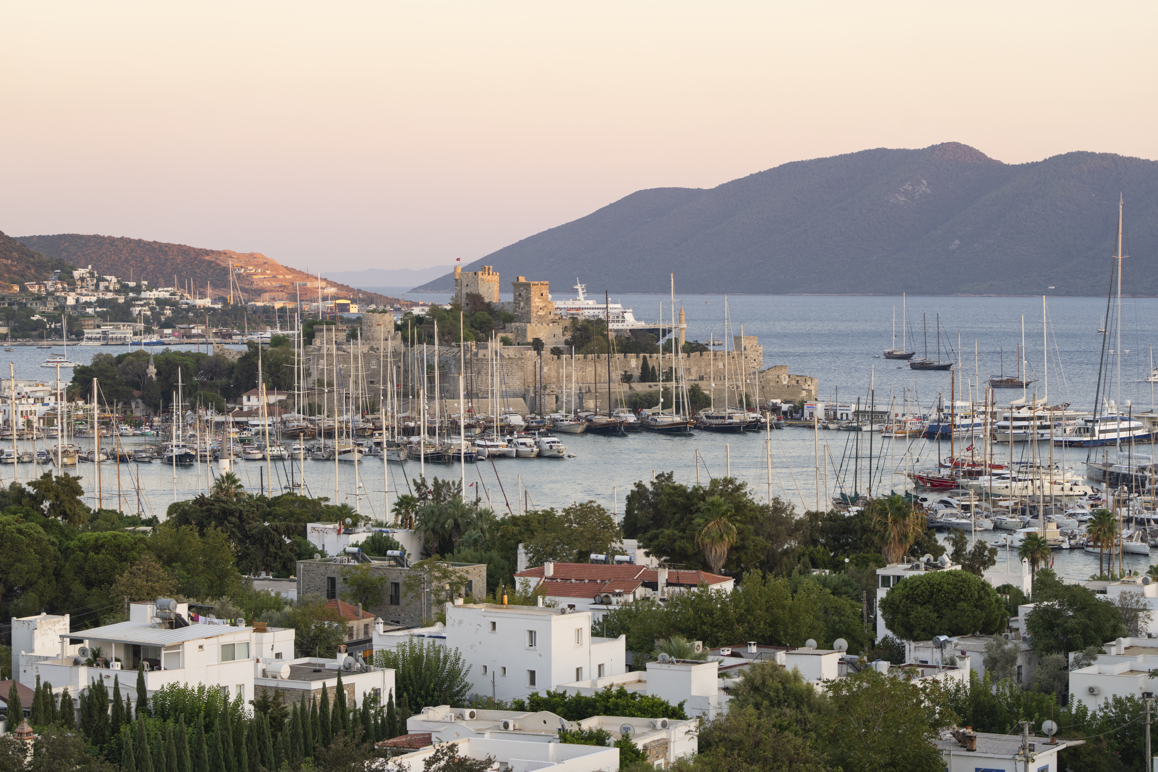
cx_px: 579
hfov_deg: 20.4
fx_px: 3216
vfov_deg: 13.7
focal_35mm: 100
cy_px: 386
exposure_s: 1/125
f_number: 4.5
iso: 320
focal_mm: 100
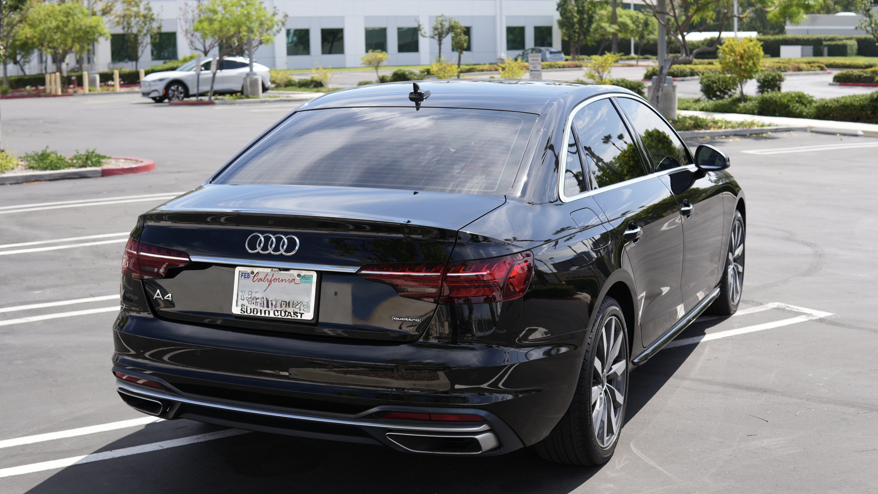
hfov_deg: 42.9
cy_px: 262
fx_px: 1117
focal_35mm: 48
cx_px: 441
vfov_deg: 24.9
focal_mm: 30
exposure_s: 1/500
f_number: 4
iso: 100
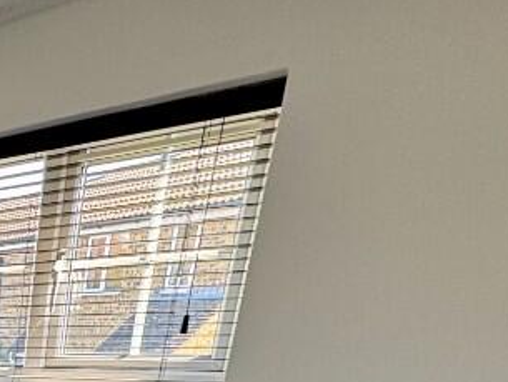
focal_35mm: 47
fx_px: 690
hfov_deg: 27.6
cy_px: 607
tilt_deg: -24.1
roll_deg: +3.6
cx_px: -255
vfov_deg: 23.3
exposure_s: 1/99
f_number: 2.2
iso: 125
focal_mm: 2.22
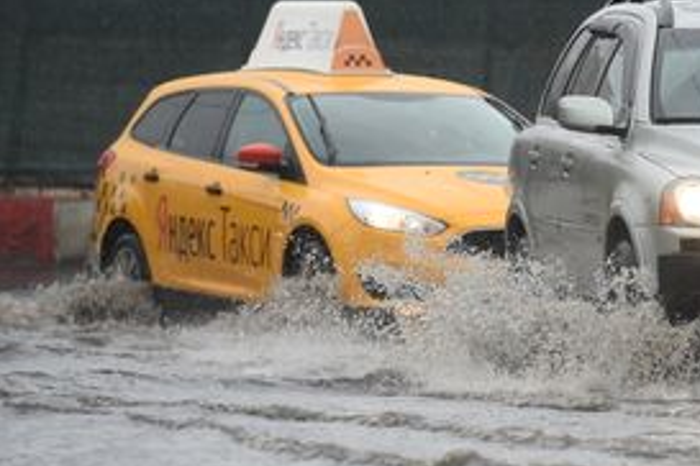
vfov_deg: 2.7
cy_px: 174
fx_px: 9974
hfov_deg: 4.0
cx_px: 810
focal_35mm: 513
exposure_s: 1/250
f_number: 4.5
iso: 100
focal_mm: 200
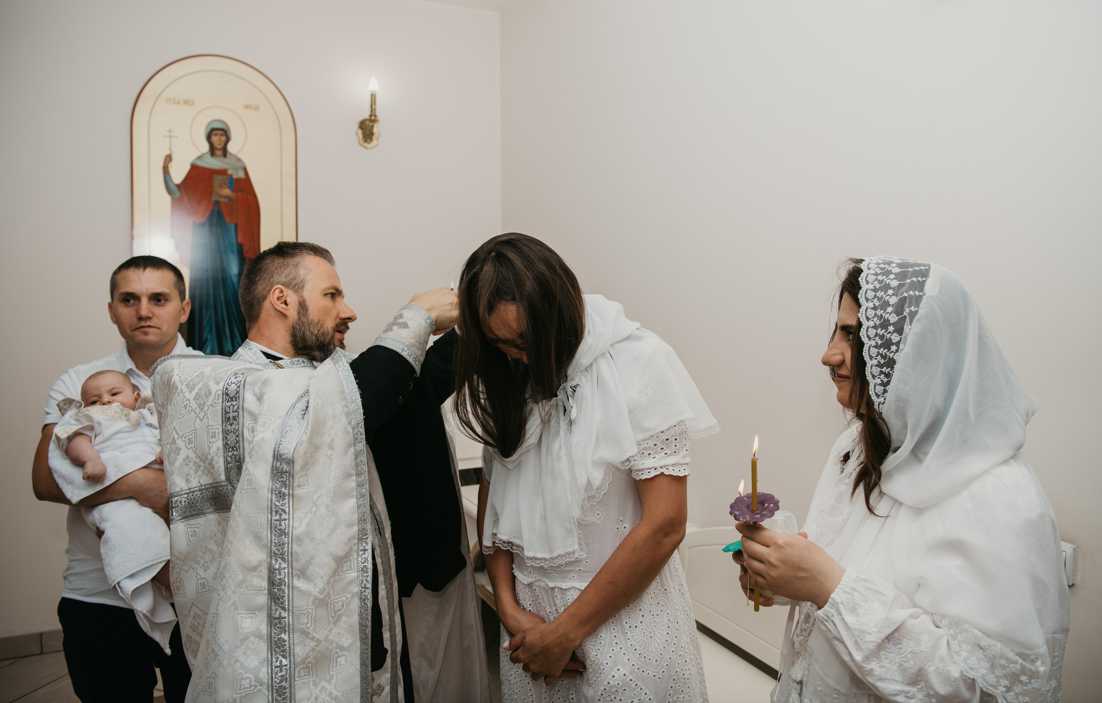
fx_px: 832
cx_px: 576
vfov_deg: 45.8
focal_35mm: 28
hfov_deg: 67.0
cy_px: 319
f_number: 4
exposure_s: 1/160
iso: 100
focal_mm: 26
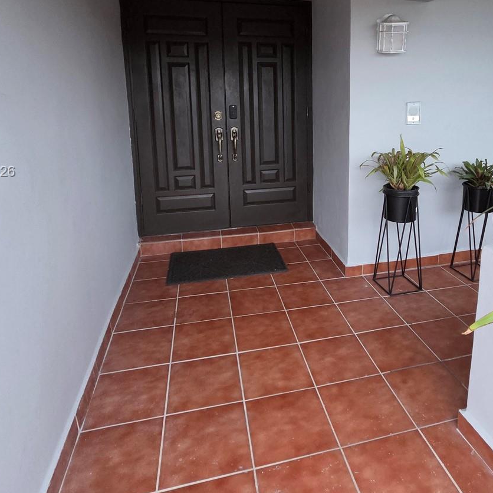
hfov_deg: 68.7
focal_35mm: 22
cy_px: 172
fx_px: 354
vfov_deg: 68.1
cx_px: 303
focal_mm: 2.2
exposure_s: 1/60
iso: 1250
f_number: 2.2
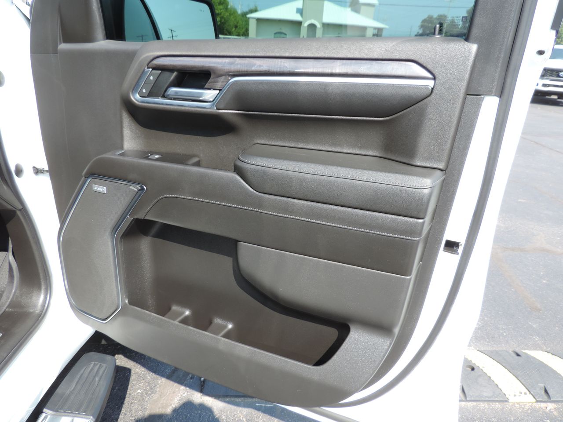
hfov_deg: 71.6
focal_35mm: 24
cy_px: 211
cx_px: 282
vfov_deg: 56.8
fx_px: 390
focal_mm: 4.3
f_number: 3
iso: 80
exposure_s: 1/200
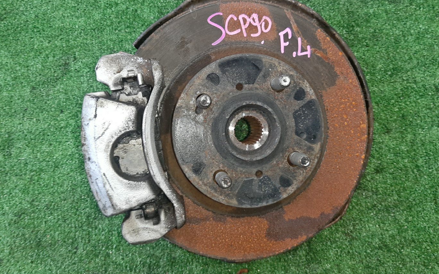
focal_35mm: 29
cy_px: 121
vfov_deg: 43.1
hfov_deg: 64.6
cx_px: 211
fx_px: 347
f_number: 1.7
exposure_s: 1/50
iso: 176
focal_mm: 3.93
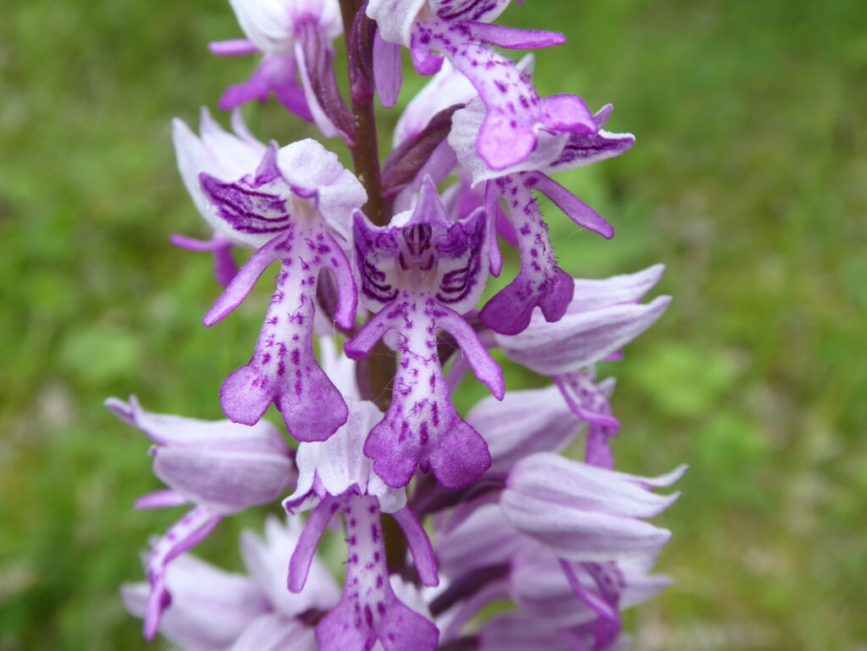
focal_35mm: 39
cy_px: 326
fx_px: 977
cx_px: 434
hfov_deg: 47.9
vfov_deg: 36.8
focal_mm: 6.7
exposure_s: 1/125
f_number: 3.7
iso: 80
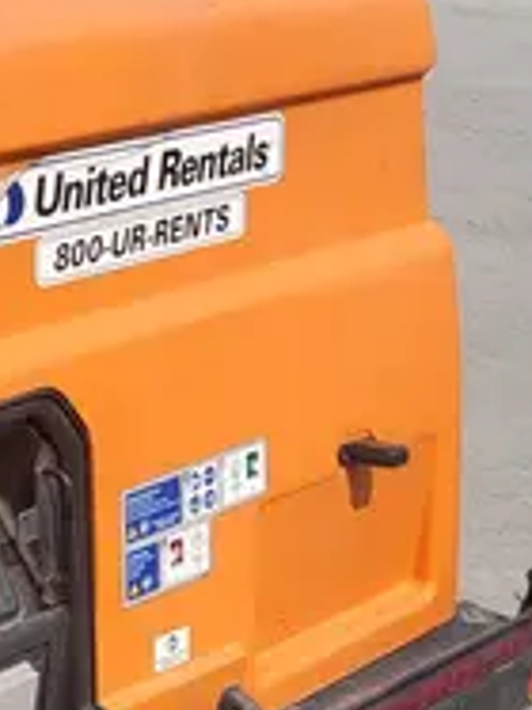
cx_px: -129
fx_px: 2093
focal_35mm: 102
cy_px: 454
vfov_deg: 19.2
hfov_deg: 14.0
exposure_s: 1/2443
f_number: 1.8
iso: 40
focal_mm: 5.4
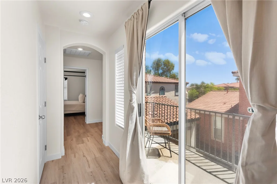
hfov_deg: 93.3
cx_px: 138
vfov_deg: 70.5
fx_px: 131
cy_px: 92
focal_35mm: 17
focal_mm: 17
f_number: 8
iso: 400
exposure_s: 1/100
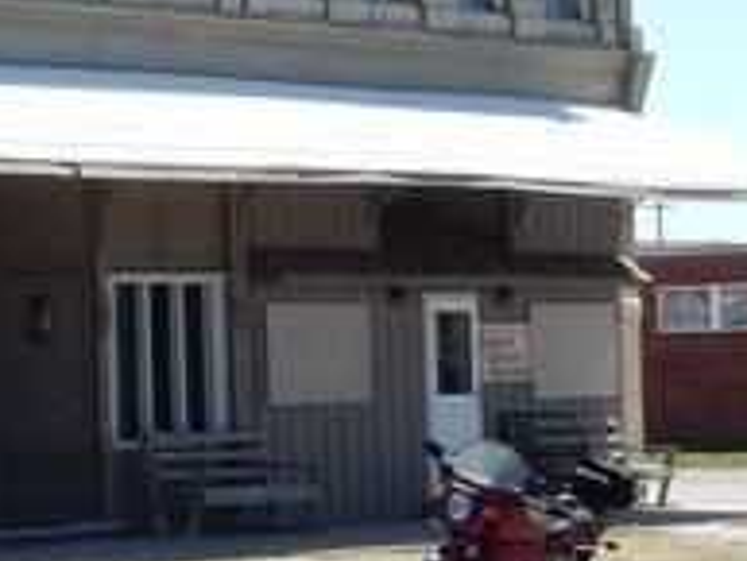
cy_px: 66
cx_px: -507
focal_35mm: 178
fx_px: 3844
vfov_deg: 8.3
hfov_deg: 10.6
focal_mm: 7.6
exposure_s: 1/800
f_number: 4.2
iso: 125
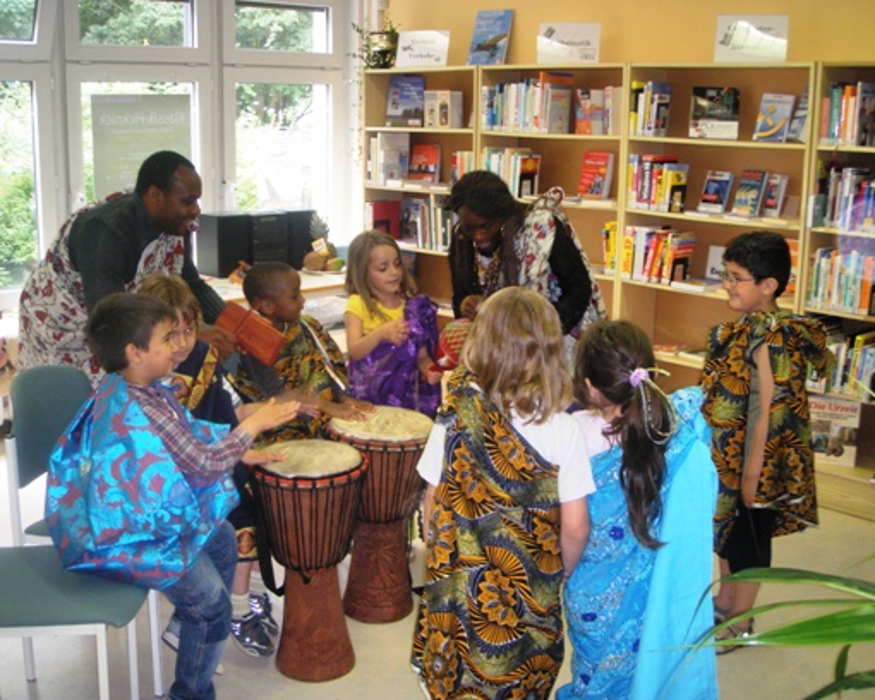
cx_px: 407
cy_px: 351
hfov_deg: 45.8
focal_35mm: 40
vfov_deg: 37.3
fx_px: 1036
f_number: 3.5
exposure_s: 1/30
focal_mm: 6.7
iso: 125
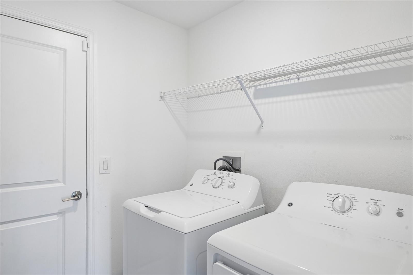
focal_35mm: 20
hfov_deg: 82.6
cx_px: 206
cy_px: 138
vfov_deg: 60.7
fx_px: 235
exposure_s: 1/30
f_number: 8
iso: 400
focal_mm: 20.5
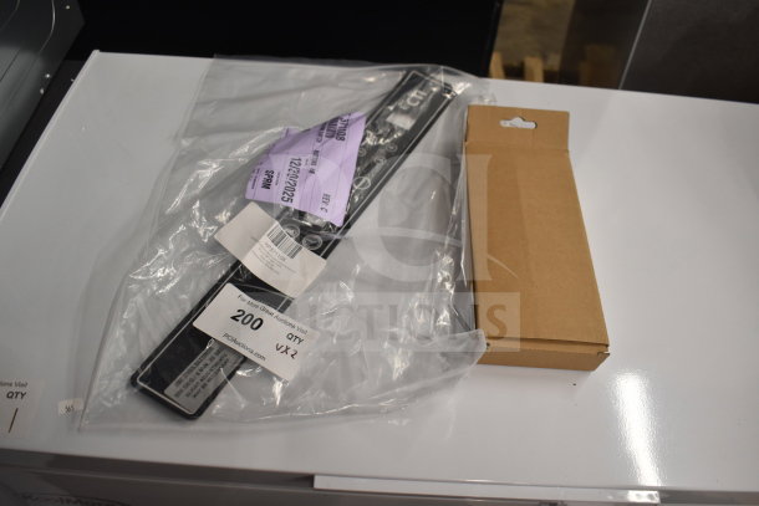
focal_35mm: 30
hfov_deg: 61.9
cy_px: 253
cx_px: 380
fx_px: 633
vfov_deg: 43.6
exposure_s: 1/30
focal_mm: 20
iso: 500
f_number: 3.8
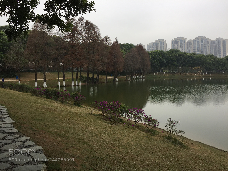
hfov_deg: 61.7
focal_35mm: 29
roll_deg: +0.3
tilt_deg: -4.4
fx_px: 191
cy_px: 86
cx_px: 114
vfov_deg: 48.2
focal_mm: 4.15
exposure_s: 1/309
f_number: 2.2
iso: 32
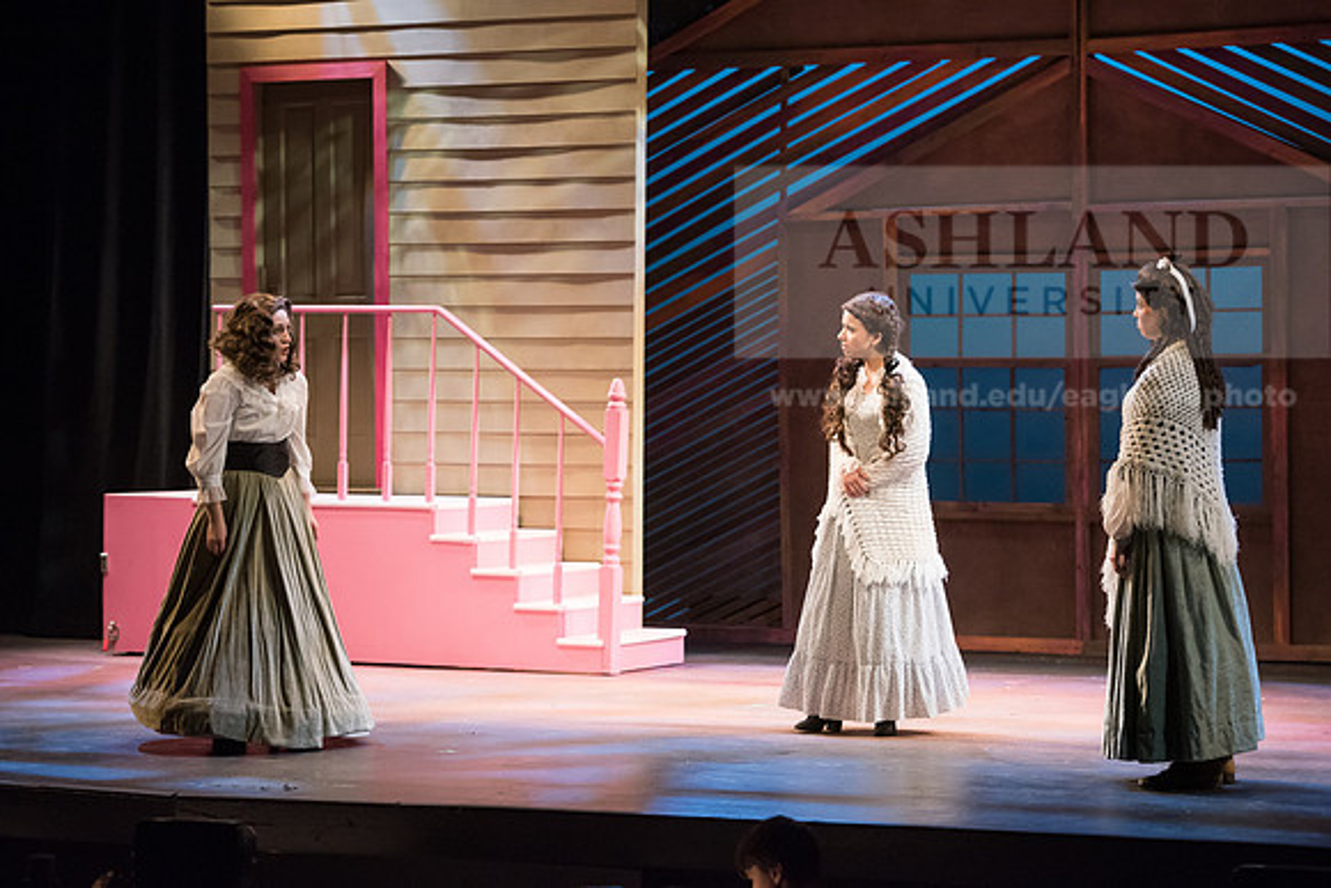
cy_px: 444
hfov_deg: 18.3
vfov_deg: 12.2
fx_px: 4142
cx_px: 666
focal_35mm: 112
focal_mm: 112
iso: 4000
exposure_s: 1/320
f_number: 4
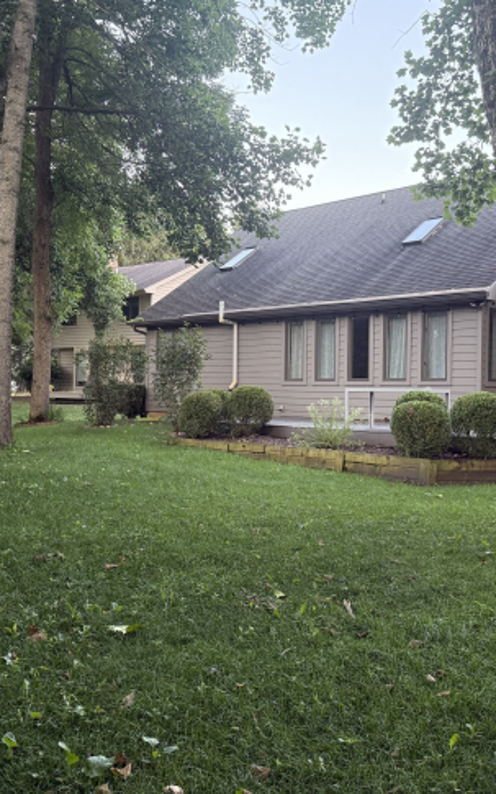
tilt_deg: +0.5
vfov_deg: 55.3
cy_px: 386
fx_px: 757
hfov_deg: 36.3
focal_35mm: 35
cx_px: 250
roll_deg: -1.0
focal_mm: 6.76
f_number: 1.78
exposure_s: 1/60
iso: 320
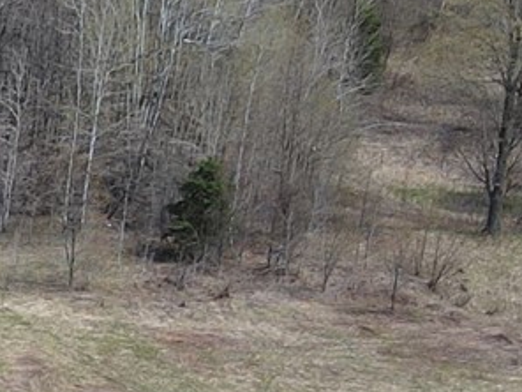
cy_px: 581
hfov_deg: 11.0
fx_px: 2503
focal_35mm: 166
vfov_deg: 8.7
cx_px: -481
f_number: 2.8
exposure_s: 1/400
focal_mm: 4.5
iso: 100
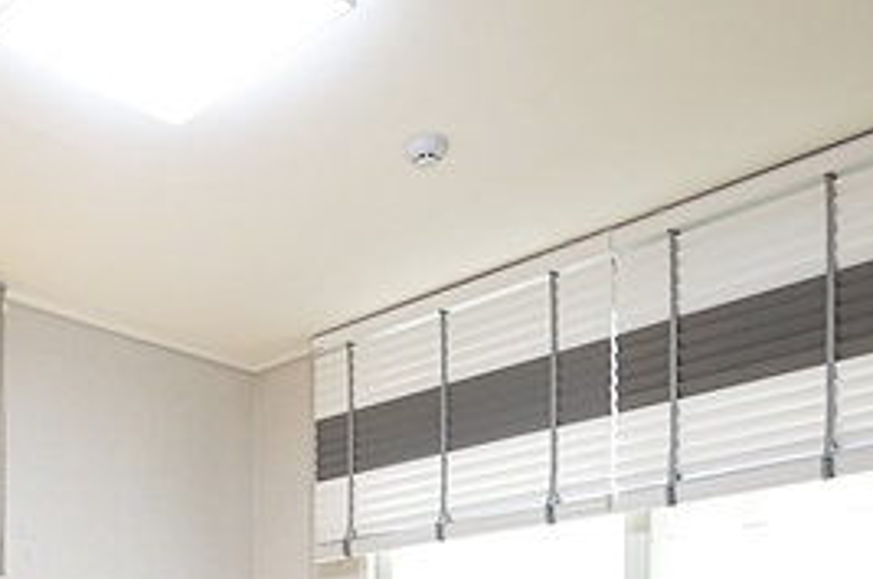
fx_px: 1089
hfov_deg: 41.3
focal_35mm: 45
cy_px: 707
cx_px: 141
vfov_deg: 26.3
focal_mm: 10
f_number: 5.6
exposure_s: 1/25
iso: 800
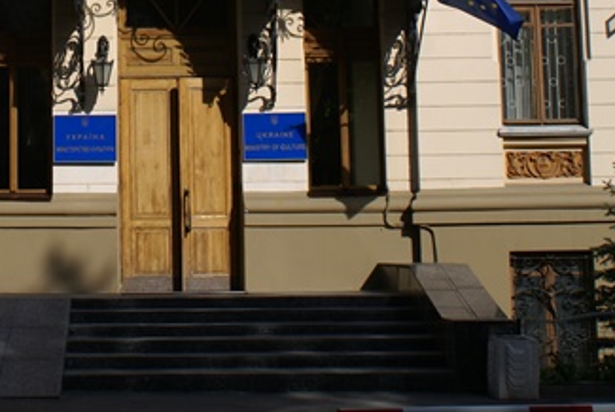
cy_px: -72
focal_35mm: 96
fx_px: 1643
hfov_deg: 20.8
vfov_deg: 13.9
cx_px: 78
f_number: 9
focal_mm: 26
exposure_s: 1/250
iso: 100
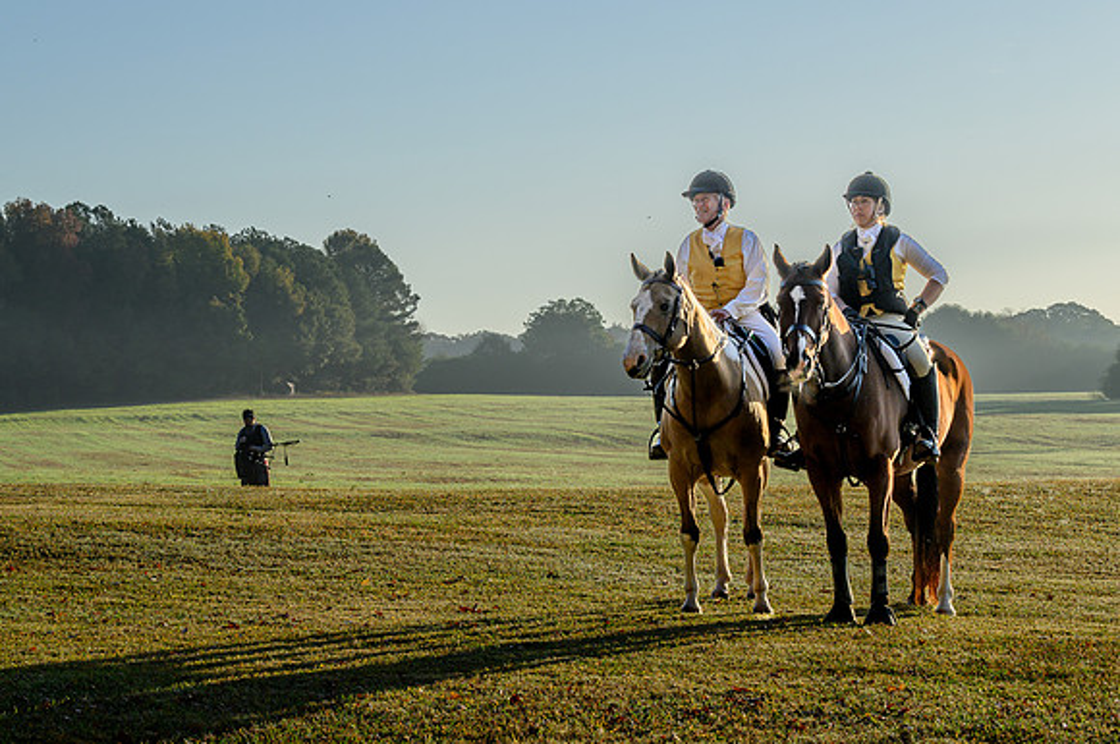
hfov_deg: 22.8
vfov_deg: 15.2
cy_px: 352
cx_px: 569
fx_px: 2781
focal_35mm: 90
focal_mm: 50
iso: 200
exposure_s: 1/500
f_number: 8
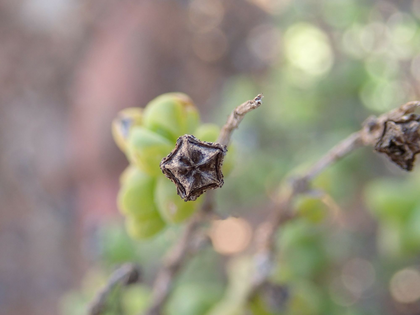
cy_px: 158
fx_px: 643
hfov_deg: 36.2
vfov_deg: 27.5
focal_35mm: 53
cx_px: 210
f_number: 3.4
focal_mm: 9.61
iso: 320
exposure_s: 1/200
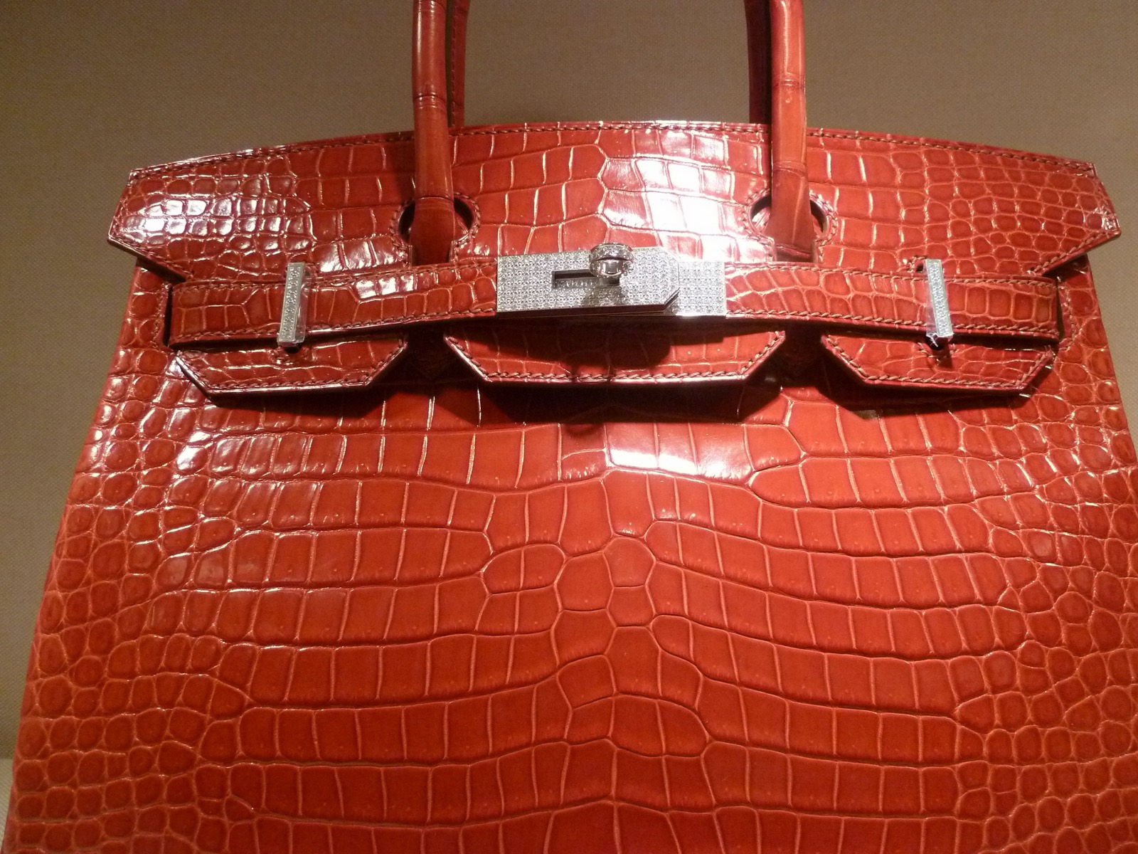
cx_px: 569
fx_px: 822
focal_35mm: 25
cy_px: 427
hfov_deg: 69.4
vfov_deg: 54.9
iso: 400
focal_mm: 4.1
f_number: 3.3
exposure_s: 1/60
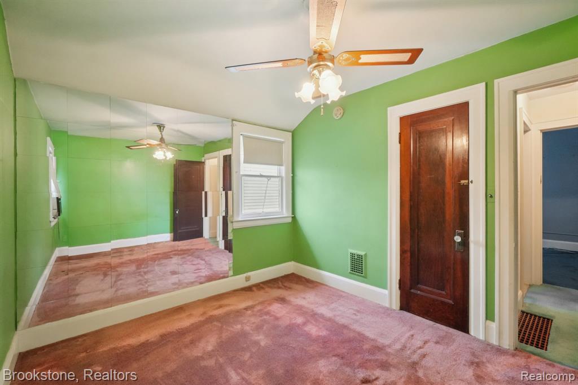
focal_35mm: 15
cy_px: 192
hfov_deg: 100.4
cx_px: 289
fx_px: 241
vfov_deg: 77.3
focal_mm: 10
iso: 4000
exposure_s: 1/30
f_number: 8
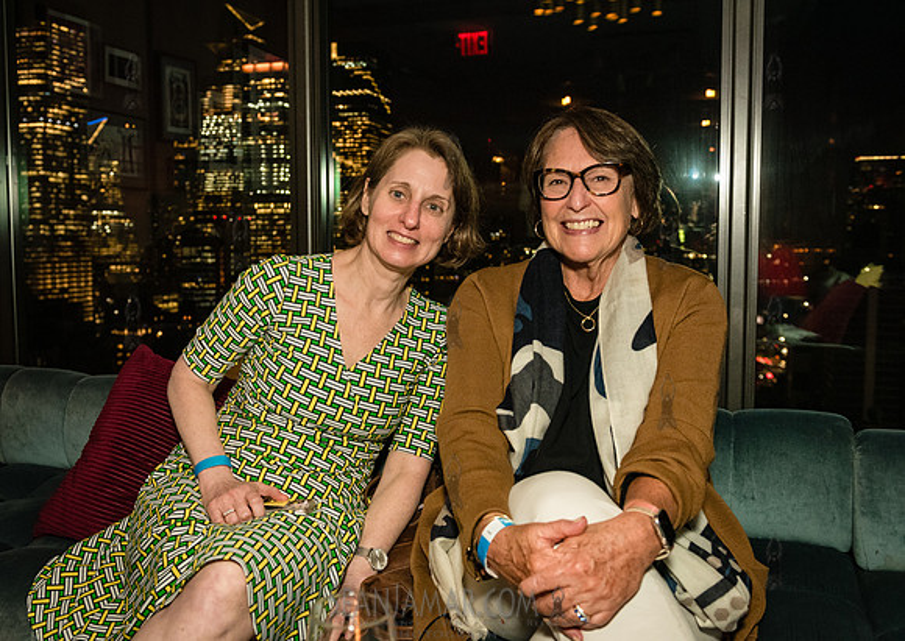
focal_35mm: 35
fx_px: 894
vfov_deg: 39.5
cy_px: 306
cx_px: 402
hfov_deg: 53.6
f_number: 4
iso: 6400
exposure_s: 1/200
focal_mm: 32
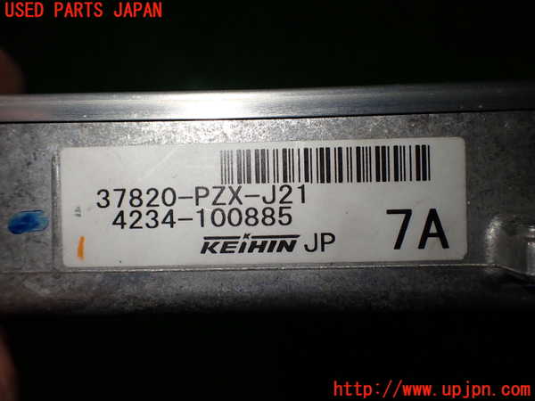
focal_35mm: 30
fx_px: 464
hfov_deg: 60.0
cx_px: 268
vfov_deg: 46.8
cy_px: 200
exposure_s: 1/125
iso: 100
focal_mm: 5.4
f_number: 2.3
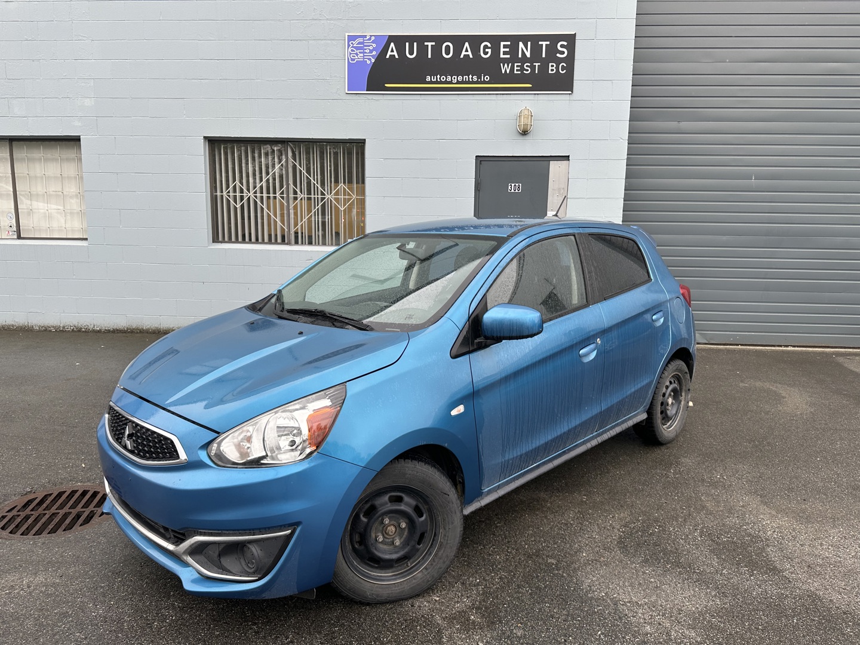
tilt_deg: -9.0
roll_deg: -0.7
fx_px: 596
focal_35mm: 24
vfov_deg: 56.8
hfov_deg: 71.6
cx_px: 430
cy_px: 322
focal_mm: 6.86
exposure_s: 1/552
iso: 80
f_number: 1.78
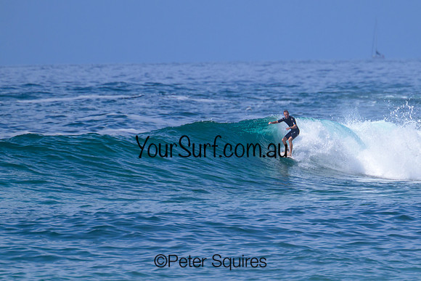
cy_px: 168
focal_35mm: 1094
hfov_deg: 1.9
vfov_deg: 1.3
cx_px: 288
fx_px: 12799
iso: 560
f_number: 11
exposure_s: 1/2000
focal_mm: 800
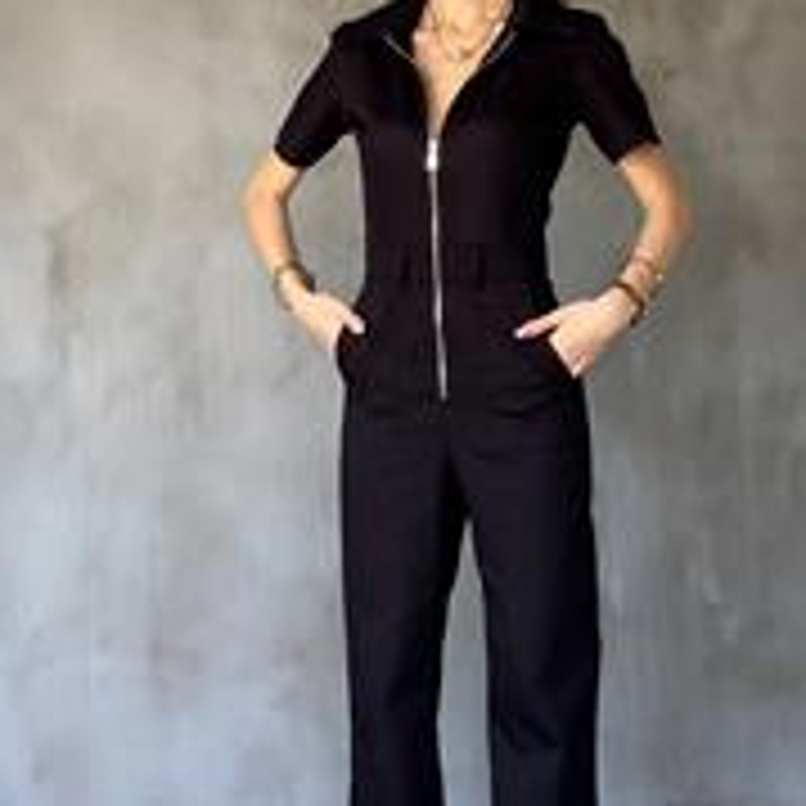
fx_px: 2661
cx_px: 378
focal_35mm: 101
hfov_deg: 17.2
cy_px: 230
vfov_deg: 17.2
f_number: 1.78
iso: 125
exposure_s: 1/81
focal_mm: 6.86
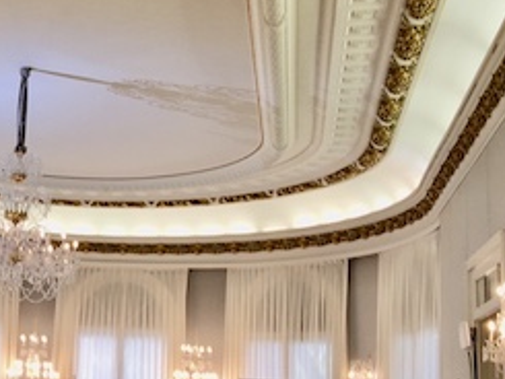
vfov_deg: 20.7
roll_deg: -4.8
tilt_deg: +11.2
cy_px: 218
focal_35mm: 71
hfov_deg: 25.2
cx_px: -66
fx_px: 1036
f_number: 2.2
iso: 25
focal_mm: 4.15
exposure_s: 1/50
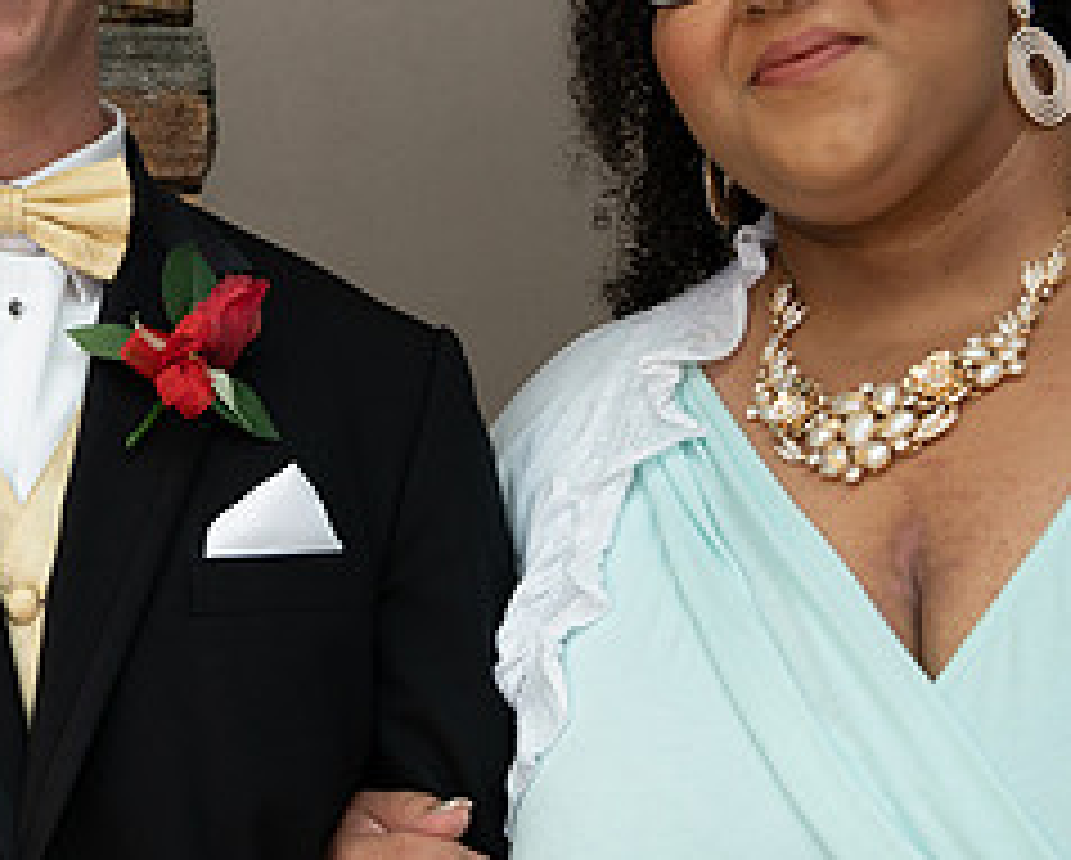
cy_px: 295
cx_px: 90
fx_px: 2031
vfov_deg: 23.8
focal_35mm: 64
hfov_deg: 28.3
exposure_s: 1/160
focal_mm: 28
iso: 320
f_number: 6.3
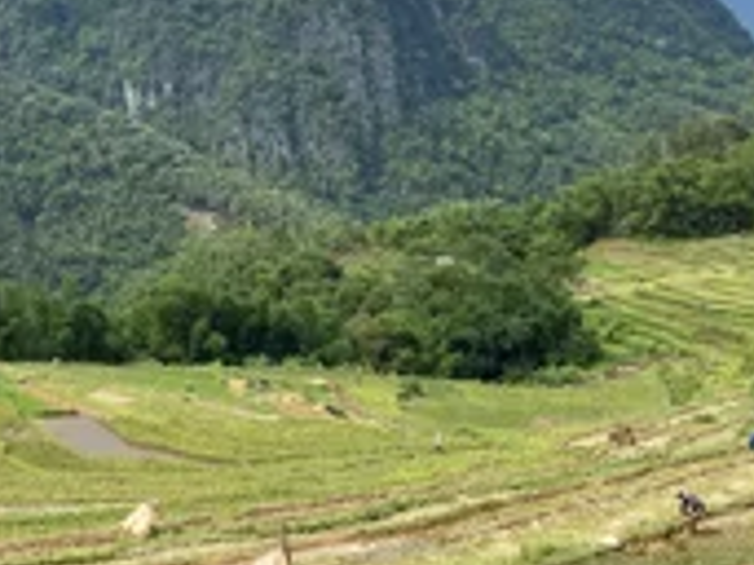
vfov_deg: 20.1
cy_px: 221
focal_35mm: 73
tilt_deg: -4.6
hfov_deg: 26.2
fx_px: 1589
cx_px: 150
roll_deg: -0.1
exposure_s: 1/2268
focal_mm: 4.25
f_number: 1.8
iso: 32
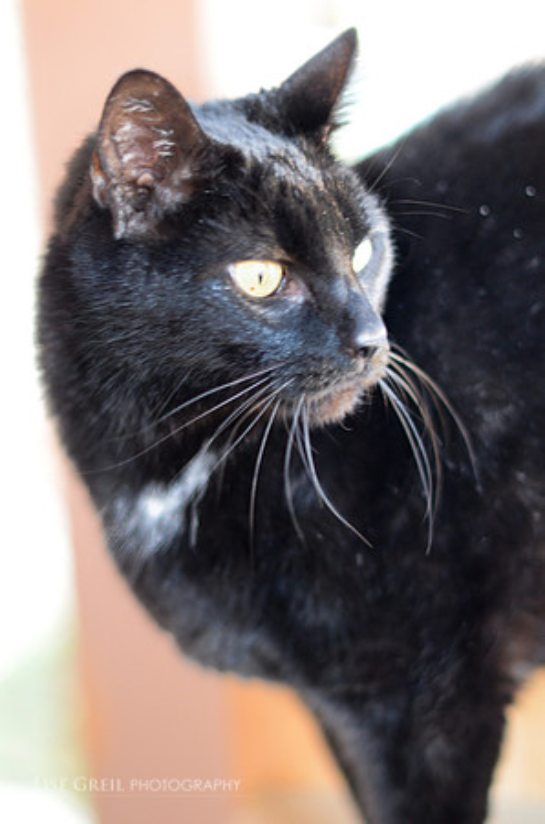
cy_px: 412
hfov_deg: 18.1
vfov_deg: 27.0
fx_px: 1711
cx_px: 272
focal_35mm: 75
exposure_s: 1/125
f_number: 1.8
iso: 800
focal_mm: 50
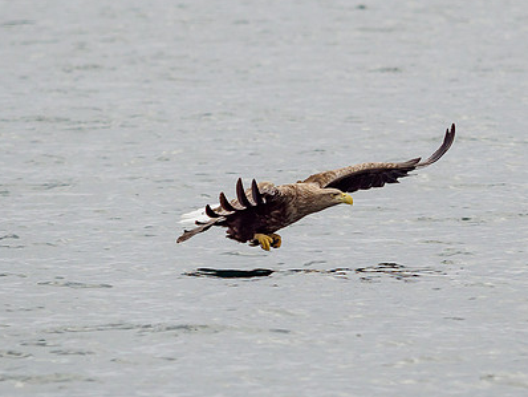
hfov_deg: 2.5
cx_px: 299
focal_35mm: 782
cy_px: 168
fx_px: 11935
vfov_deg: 1.9
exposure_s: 1/2000
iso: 250
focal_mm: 150
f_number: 2.8
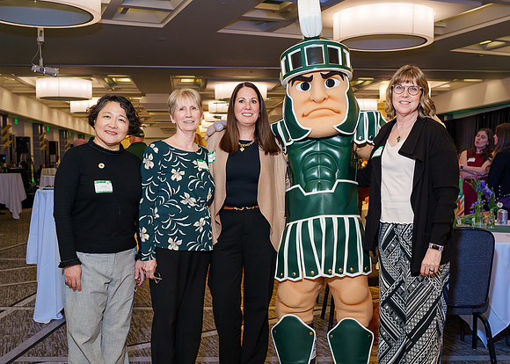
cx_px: 269
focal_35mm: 42
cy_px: 199
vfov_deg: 33.2
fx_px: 610
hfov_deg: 45.3
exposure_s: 1/125
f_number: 4.5
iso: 800
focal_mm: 35
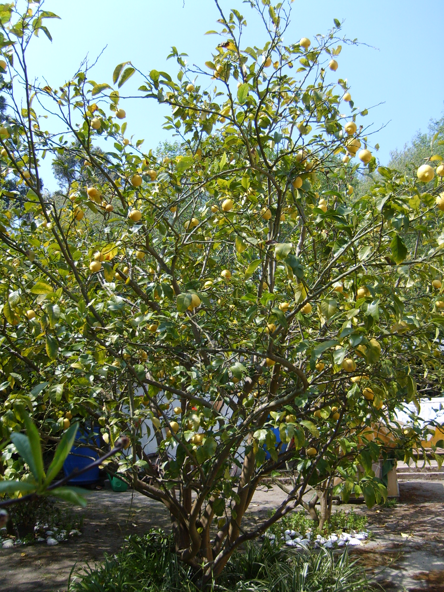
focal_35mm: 35
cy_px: 296
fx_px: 599
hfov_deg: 40.7
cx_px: 222
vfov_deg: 52.6
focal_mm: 5.8
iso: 50
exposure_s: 1/500
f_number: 2.8
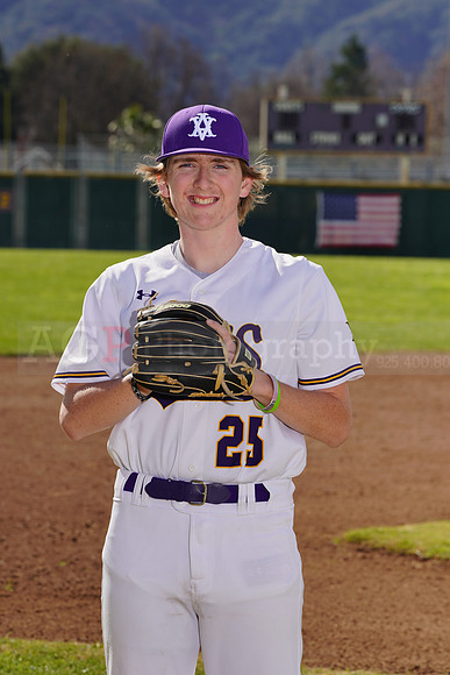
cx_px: 225
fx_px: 3916
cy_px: 338
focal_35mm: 209
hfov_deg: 6.6
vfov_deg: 9.8
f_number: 11
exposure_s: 1/250
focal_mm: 209
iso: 100
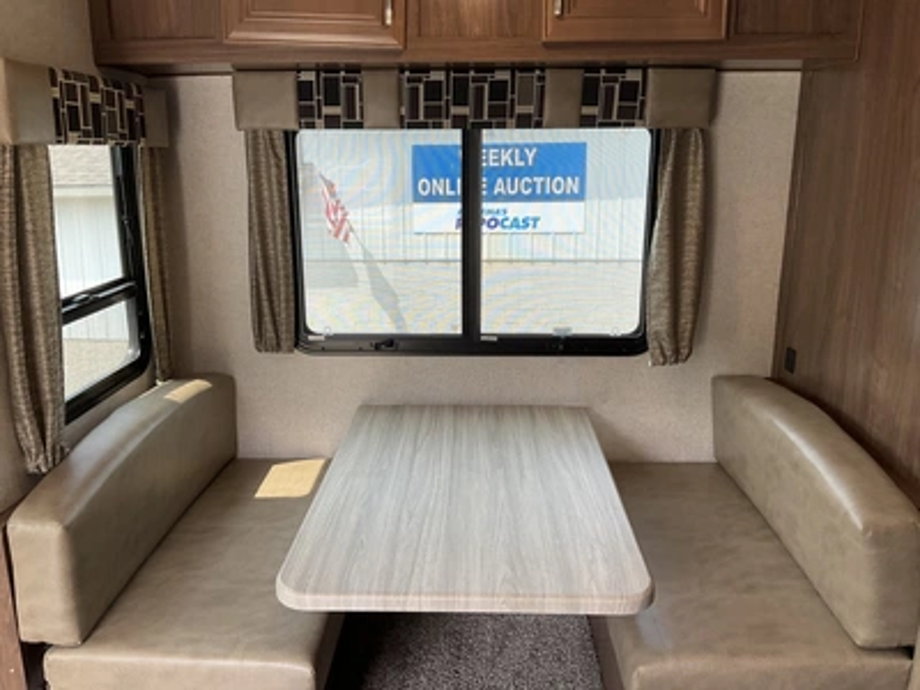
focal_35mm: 29
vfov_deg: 48.2
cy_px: 345
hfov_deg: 61.7
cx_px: 460
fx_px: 771
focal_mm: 3
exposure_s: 1/122
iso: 32
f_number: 1.8
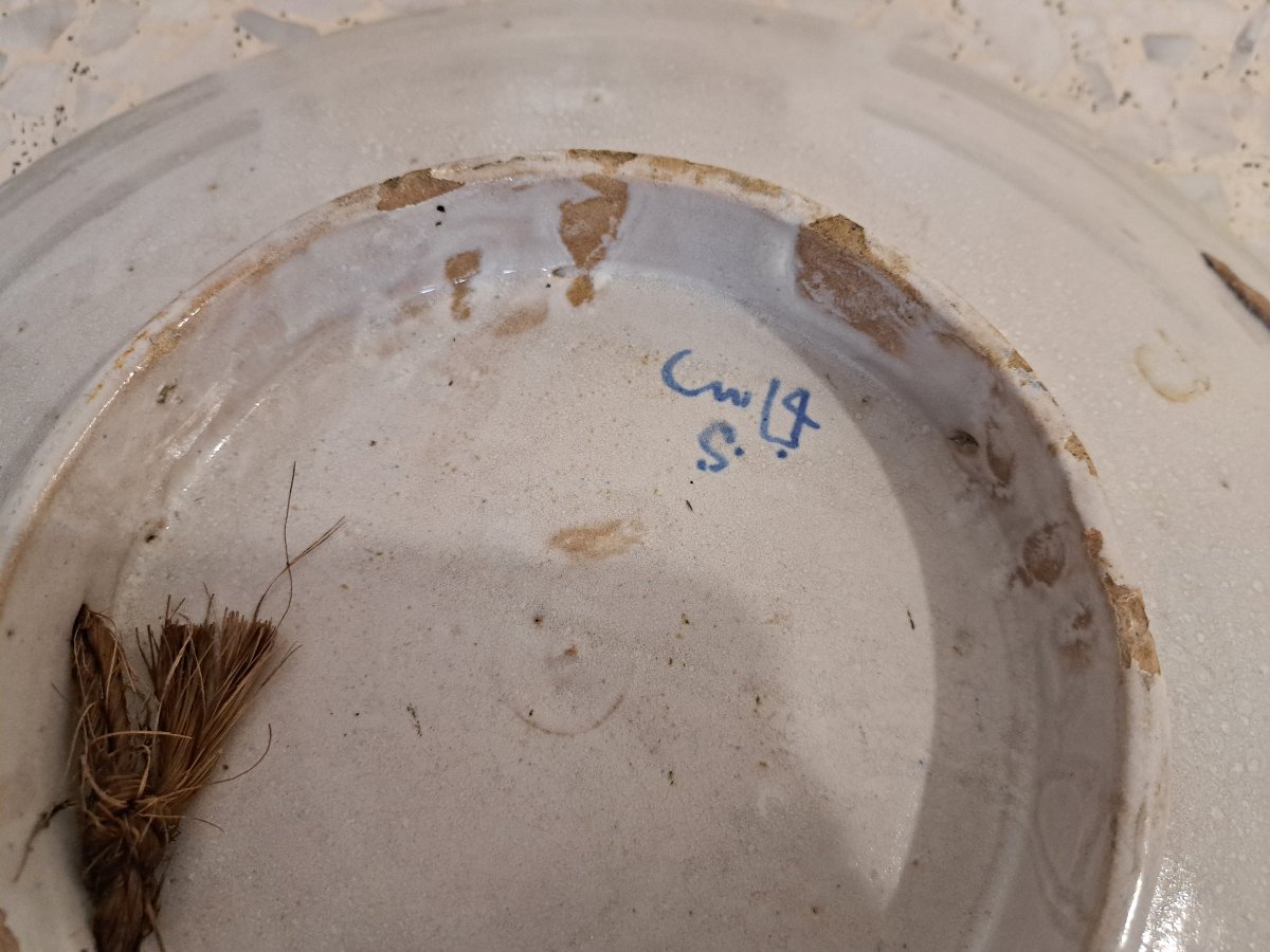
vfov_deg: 56.8
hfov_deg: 71.6
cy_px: 476
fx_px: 881
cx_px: 635
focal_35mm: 24
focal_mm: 5.23
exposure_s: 1/50
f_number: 1.8
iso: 500
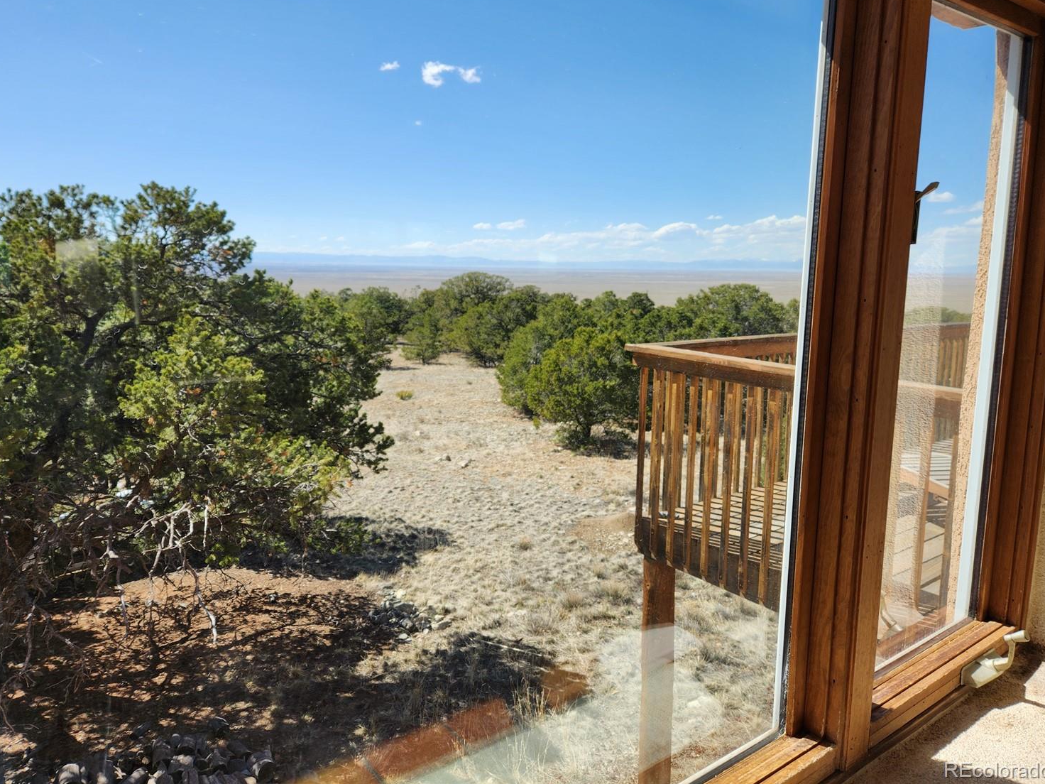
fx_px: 755
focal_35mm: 25
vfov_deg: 54.8
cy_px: 359
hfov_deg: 69.3
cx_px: 491
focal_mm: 5.4
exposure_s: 1/978
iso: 20
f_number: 1.8
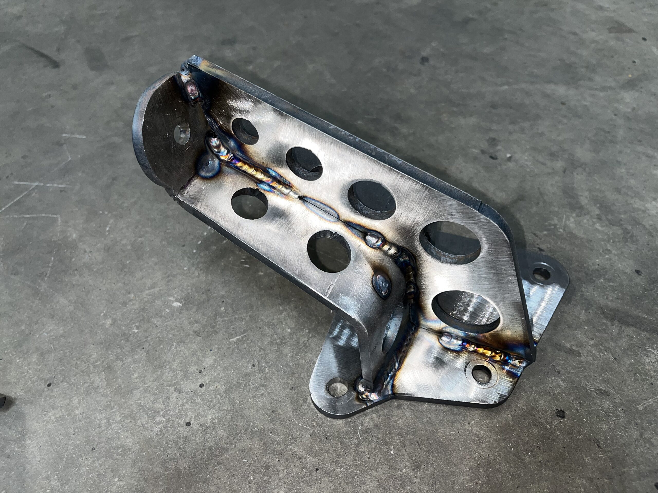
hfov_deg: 67.3
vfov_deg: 53.1
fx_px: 494
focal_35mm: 26
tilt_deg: -50.2
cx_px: 329
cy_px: 246
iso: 32
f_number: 1.6
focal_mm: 5.1
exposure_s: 1/50
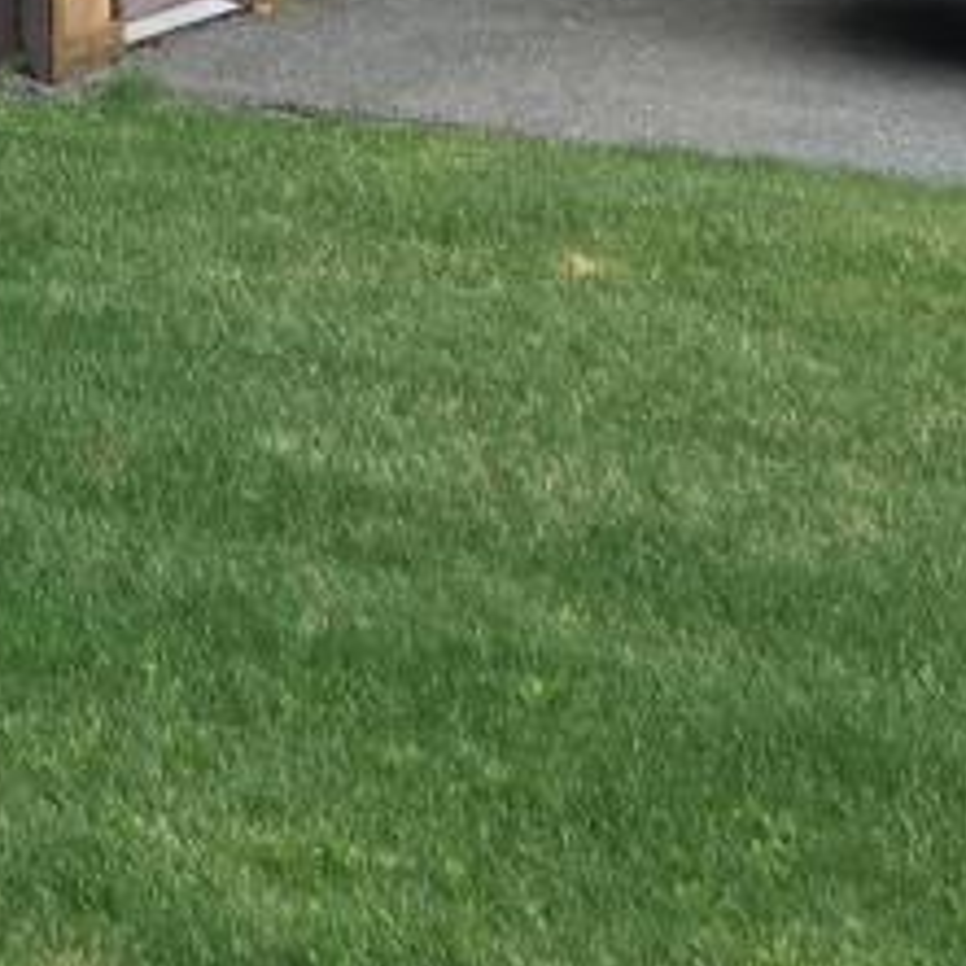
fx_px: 3757
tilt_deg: -0.2
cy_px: -559
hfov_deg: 13.8
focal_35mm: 119
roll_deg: -0.8
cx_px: -490
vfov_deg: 13.6
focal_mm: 4.15
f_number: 2.2
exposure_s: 1/60
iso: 25
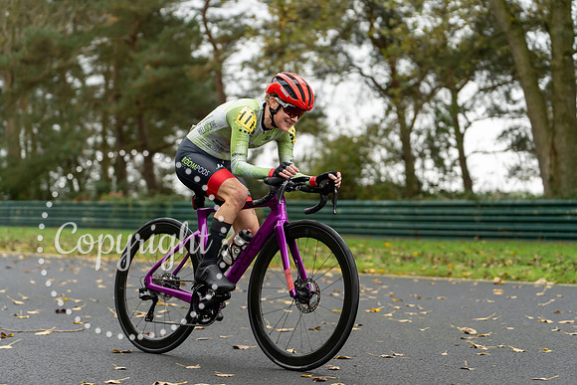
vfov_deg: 16.7
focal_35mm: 82
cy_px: 192
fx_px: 1315
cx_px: 288
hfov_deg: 24.8
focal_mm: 82
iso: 800
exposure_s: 1/1250
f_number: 2.8
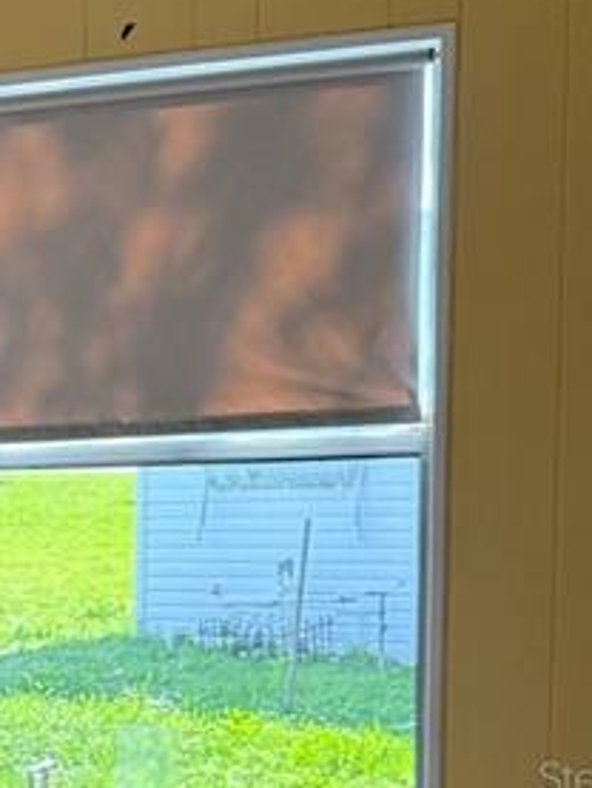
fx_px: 2370
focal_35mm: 104
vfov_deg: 18.4
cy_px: 777
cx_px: -541
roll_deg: +2.0
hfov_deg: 12.7
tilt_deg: -7.3
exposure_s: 1/237
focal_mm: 6.76
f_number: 1.78
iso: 160
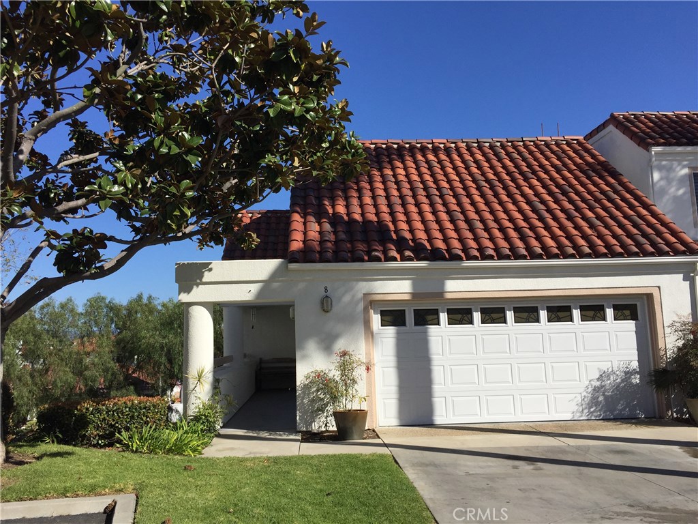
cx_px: 349
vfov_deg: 48.2
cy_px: 262
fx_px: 585
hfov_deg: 61.7
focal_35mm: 29
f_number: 2.2
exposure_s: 1/3049
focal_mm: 4.15
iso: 32
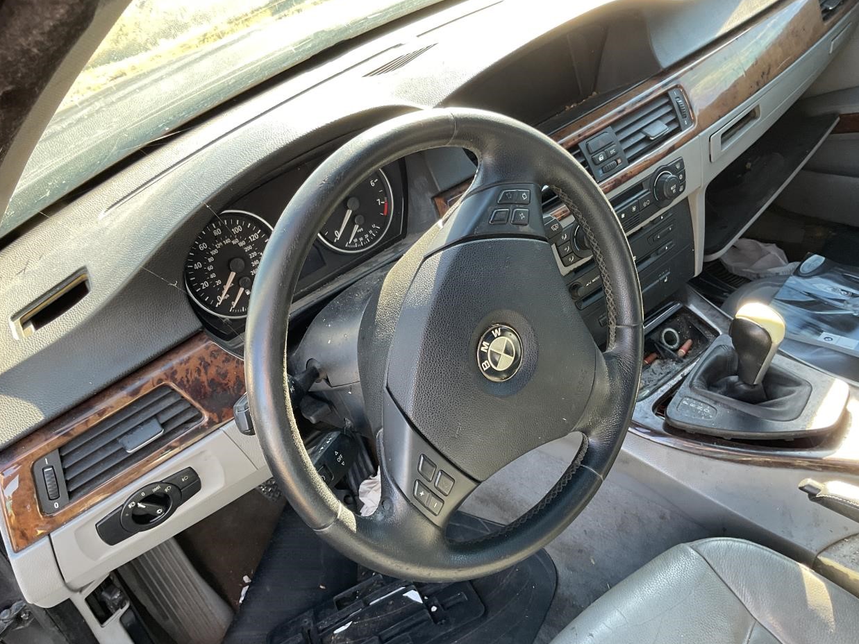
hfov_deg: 59.9
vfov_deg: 46.8
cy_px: 328
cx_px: 417
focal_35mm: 30
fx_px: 745
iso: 50
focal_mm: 3
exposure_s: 1/120
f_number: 1.8
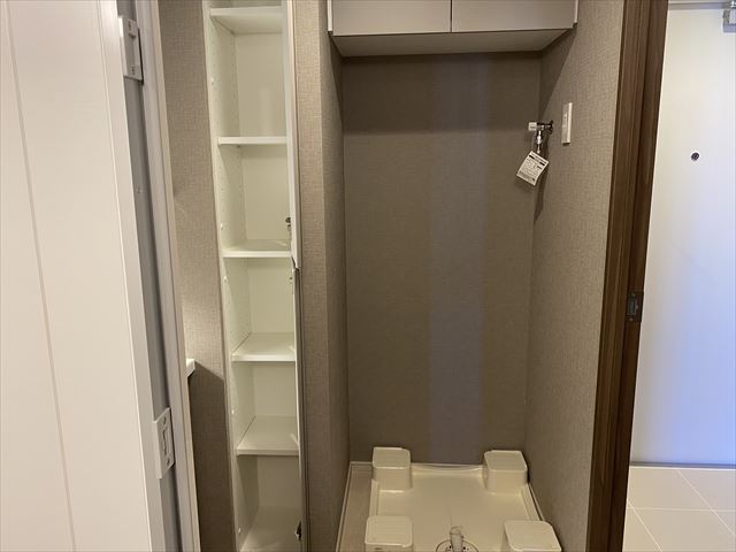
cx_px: 368
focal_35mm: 26
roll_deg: +1.2
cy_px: 276
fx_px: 553
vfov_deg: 53.1
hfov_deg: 67.3
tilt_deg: -12.1
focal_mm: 4.25
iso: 100
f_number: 1.8
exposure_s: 1/50
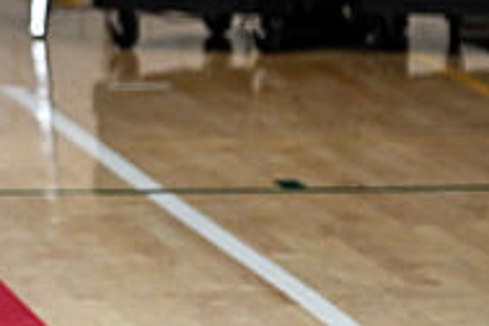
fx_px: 7049
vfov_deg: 2.6
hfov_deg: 3.9
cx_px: -693
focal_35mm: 519
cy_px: 74
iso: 1000
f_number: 4
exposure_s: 1/100
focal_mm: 96
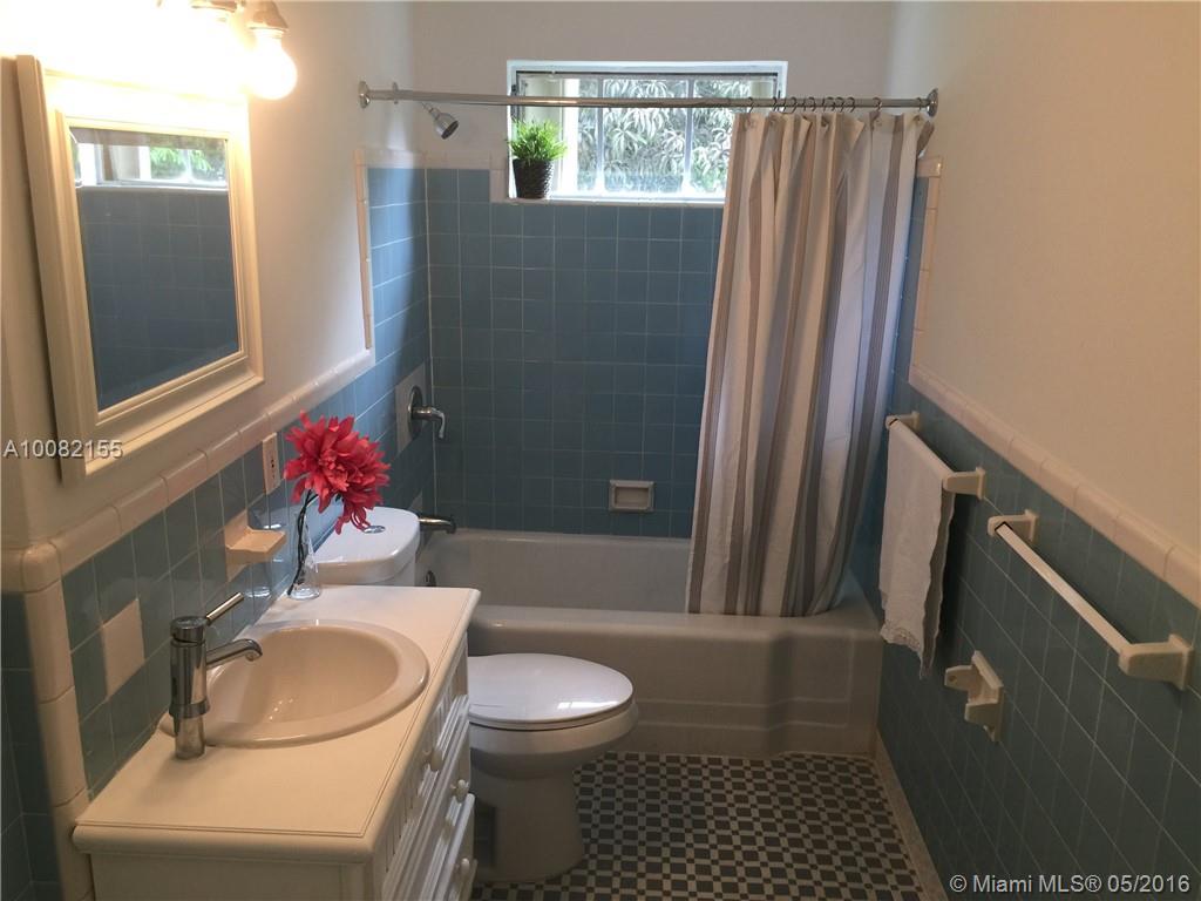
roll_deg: -1.5
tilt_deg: -14.7
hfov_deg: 61.7
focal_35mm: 29
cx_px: 600
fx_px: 1006
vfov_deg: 48.2
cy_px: 450
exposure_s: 1/30
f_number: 2.2
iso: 32
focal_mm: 4.15
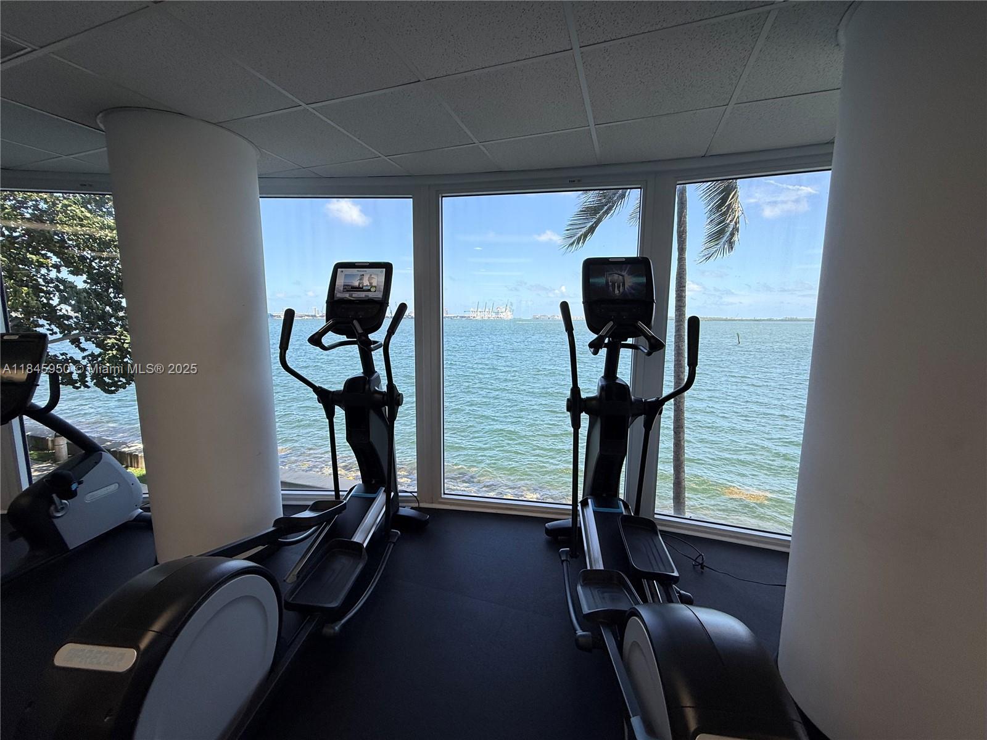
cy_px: 370
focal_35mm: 14
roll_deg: +0.1
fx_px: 399
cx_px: 494
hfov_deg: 102.1
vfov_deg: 85.7
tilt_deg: -6.5
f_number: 2.2
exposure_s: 1/192
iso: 50
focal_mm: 2.22
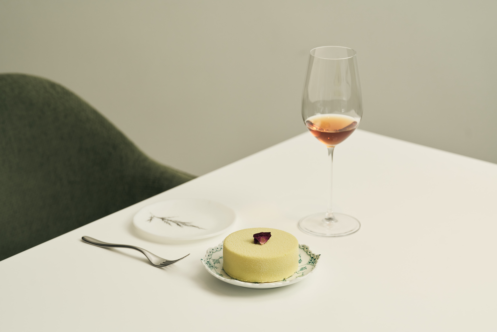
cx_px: 248
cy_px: 166
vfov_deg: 13.6
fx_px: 1394
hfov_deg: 20.2
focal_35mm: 101
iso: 500
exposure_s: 1/200
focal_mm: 101
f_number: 5.6
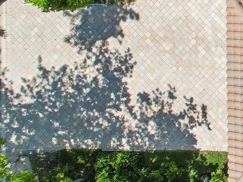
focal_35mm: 97
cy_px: -55
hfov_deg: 15.2
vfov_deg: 14.6
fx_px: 681
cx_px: 521
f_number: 2.8
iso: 100
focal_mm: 8.4
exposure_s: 1/2500
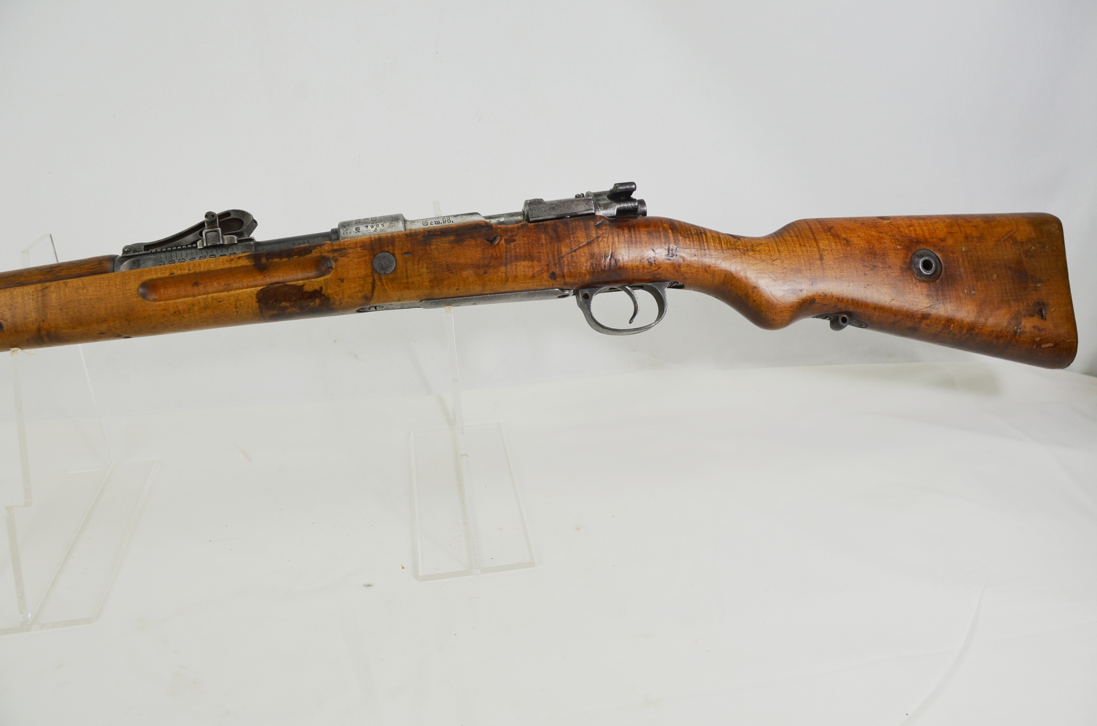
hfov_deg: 62.0
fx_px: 912
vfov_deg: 43.4
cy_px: 363
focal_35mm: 30
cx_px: 548
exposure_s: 1/125
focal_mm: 20
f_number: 5.6
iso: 280
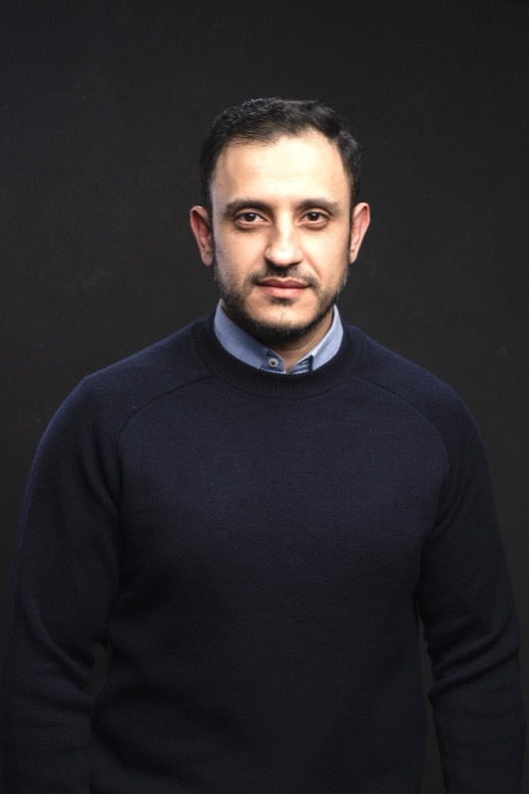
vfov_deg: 35.6
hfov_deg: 24.2
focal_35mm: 56
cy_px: 397
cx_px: 264
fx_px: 1235
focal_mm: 56
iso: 50
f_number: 8
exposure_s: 1/160
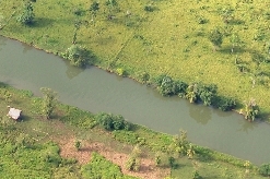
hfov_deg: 12.8
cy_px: 20
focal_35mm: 155
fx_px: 1161
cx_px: -91
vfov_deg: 8.8
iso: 100
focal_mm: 30
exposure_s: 1/250
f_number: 4.5
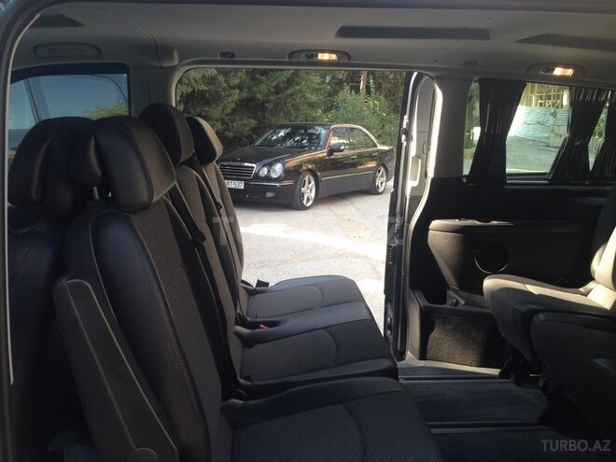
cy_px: 231
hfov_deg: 55.4
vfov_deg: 42.9
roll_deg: +0.7
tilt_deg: -11.2
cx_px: 308
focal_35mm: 33
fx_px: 587
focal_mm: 4.12
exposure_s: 1/120
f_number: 2.4
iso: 50
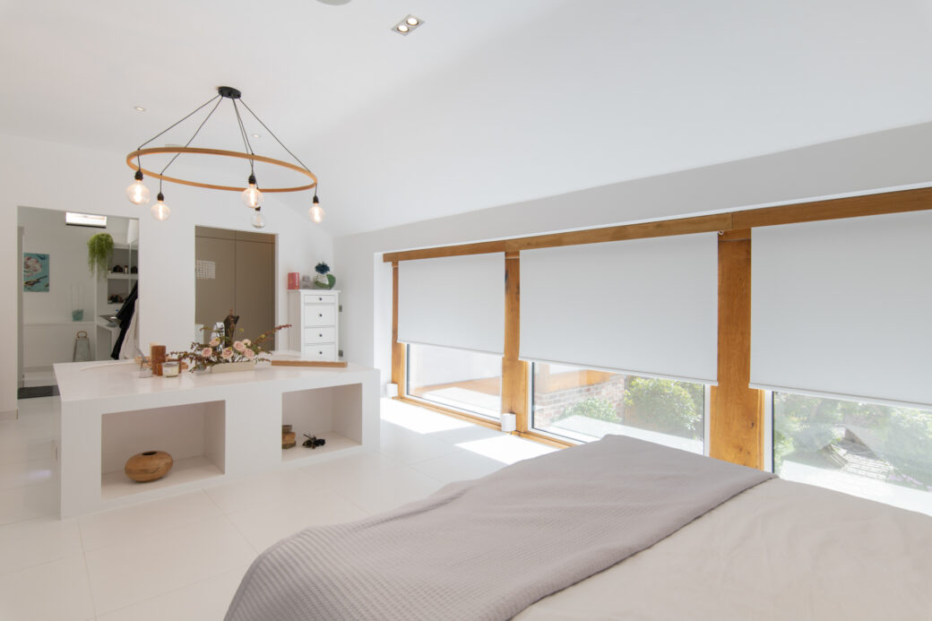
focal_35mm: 18
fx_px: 466
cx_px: 466
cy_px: 310
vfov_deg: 67.4
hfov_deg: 90.0
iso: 100
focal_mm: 18
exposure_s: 1/20
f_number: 8
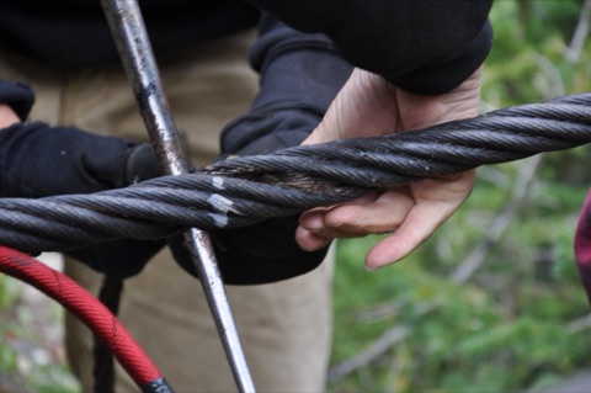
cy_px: 196
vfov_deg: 8.7
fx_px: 2583
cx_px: 296
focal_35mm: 158
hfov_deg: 13.1
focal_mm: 105
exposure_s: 1/125
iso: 220
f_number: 5.6
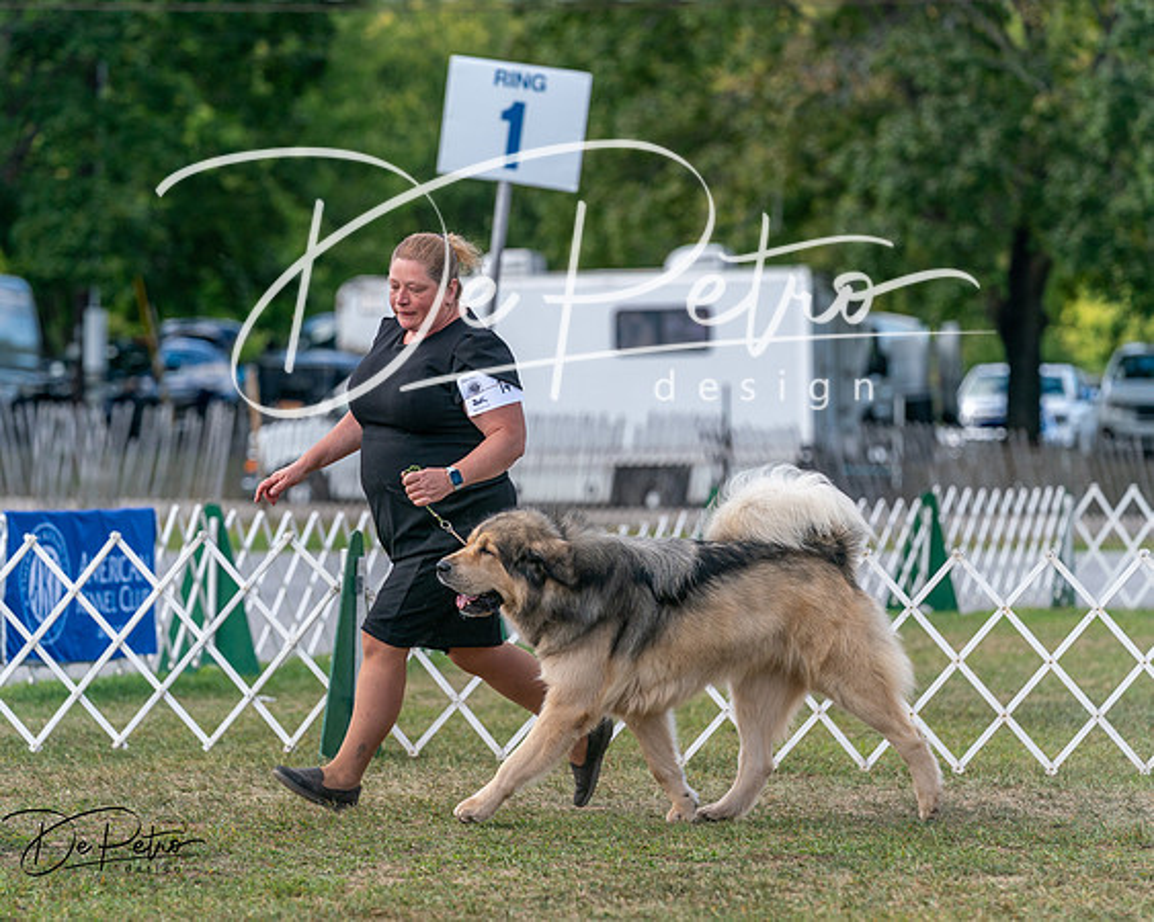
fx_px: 6229
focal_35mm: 182
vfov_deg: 8.5
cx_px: 577
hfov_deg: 10.6
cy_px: 461
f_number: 4
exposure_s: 1/2000
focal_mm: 162
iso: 400
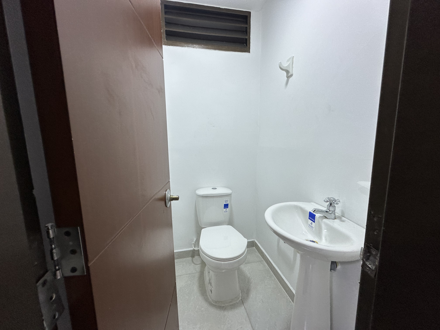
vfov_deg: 85.7
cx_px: 220
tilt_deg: -5.1
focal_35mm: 14
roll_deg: +0.7
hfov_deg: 102.1
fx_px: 178
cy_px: 165
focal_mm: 2.22
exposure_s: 1/120
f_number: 2.2
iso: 125
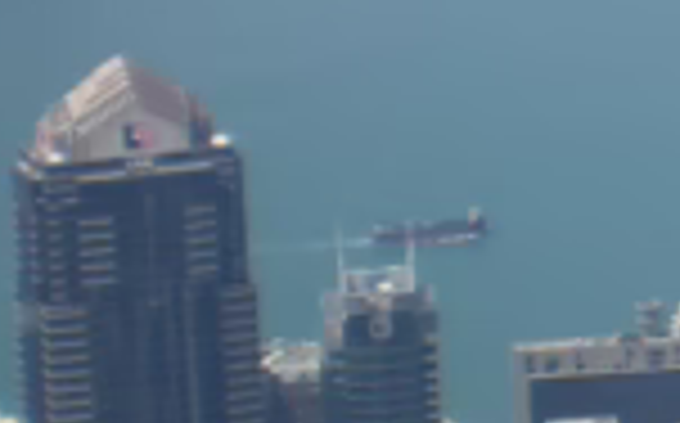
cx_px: 1567
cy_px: 36
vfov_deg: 5.9
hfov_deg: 8.8
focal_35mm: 220
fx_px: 4073
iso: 50
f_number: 4.6
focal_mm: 6.3
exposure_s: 1/396
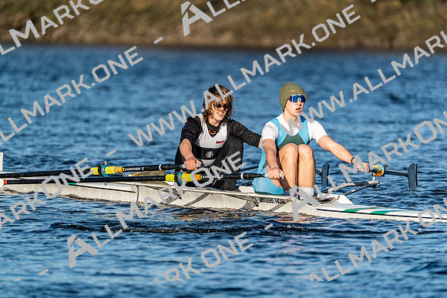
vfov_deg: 2.3
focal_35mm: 600
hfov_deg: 3.4
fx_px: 7451
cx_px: 224
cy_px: 149
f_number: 6.3
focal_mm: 600
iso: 320
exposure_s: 1/2000
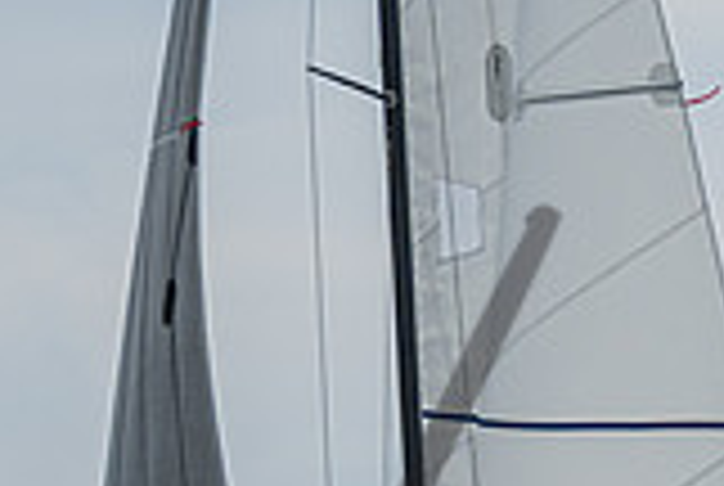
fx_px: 9329
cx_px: 973
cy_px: 991
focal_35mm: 463
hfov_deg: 4.4
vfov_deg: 3.0
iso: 500
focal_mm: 95
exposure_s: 1/5000
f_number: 6.3
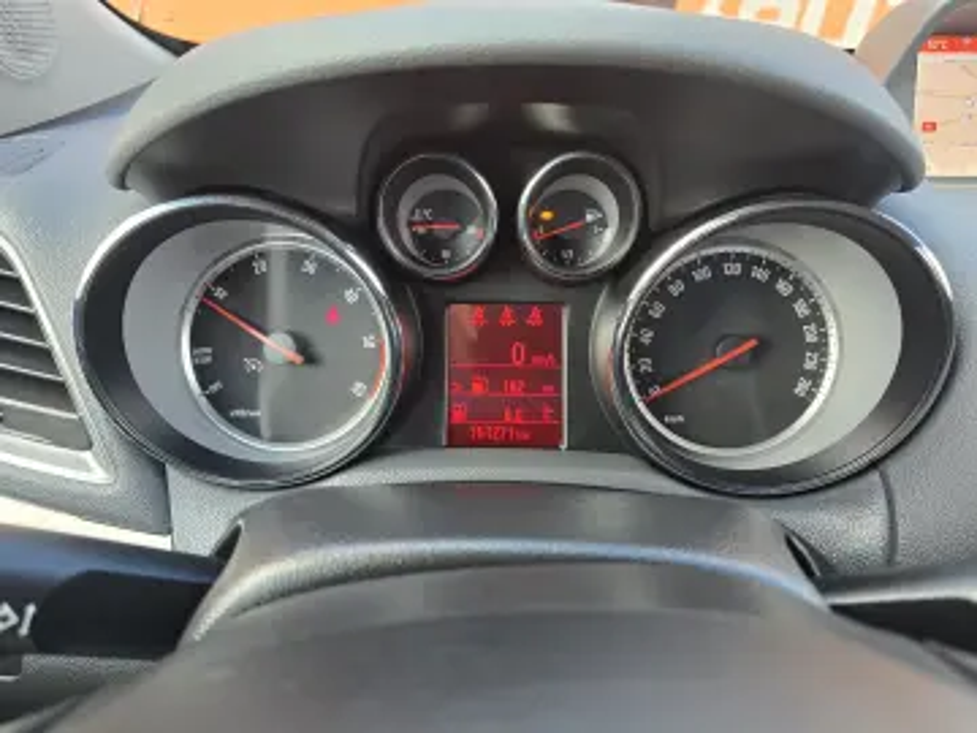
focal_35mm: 23
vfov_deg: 58.9
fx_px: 649
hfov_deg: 73.9
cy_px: 366
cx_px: 488
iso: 200
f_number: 1.7
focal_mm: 6.3
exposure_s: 1/180
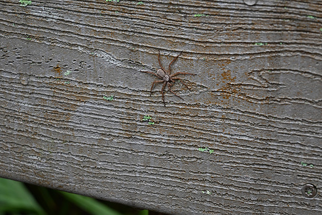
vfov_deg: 18.2
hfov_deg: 27.0
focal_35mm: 75
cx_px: 161
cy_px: 108
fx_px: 671
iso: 500
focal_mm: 50
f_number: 6.3
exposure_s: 1/100
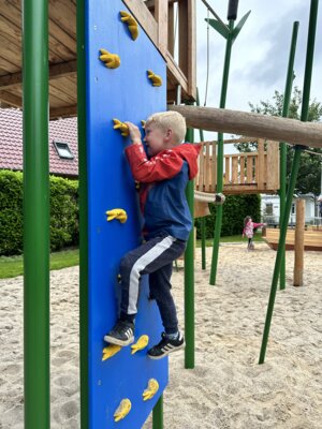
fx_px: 298
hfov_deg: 56.8
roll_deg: -0.4
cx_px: 161
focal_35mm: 24
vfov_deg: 71.6
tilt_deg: +1.3
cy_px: 214
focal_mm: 6.86
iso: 80
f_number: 1.78
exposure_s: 1/980
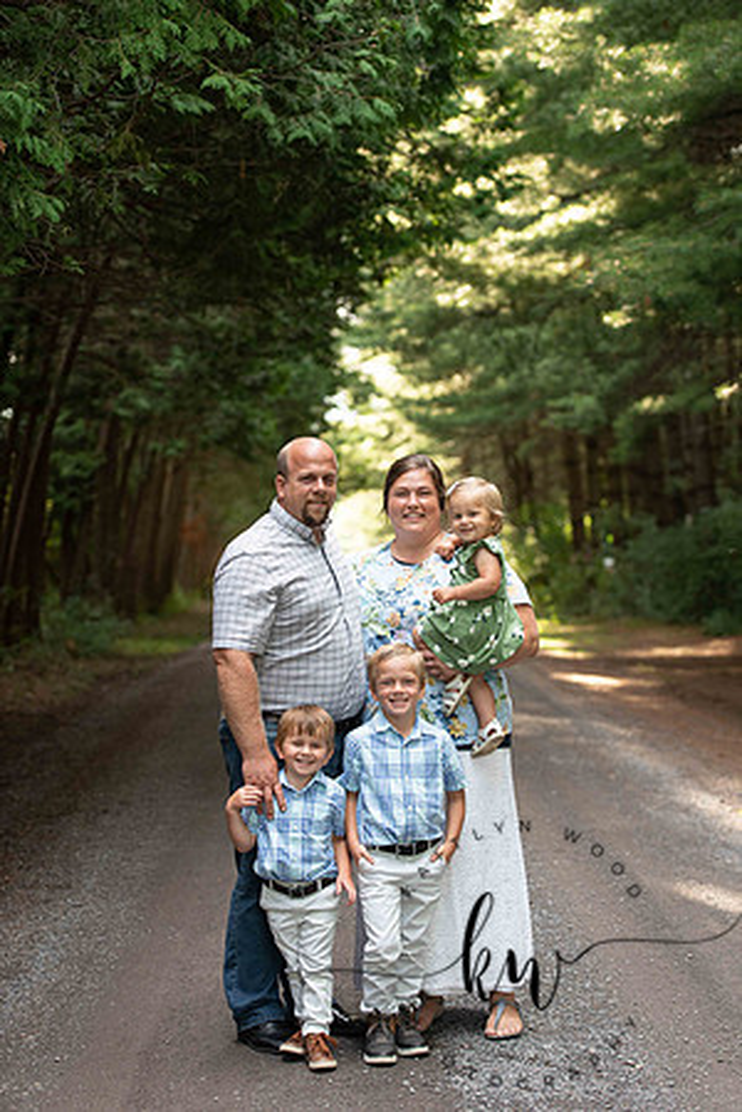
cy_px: 556
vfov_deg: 28.8
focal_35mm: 70
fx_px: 2164
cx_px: 371
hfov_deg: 19.5
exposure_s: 1/320
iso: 500
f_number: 2.8
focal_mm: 70
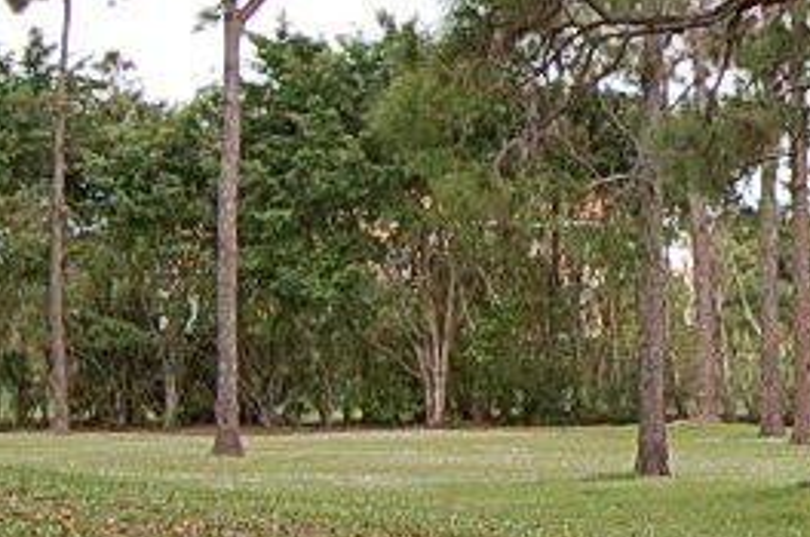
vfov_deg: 8.9
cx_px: 1442
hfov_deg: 12.3
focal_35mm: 154
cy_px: 181
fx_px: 3459
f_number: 7.1
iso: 200
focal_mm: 18
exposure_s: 1/200
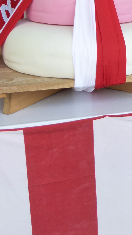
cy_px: 33
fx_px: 435
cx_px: 151
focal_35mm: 70
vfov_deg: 29.2
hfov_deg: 16.6
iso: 160
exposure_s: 1/200
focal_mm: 4.3
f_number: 3.3
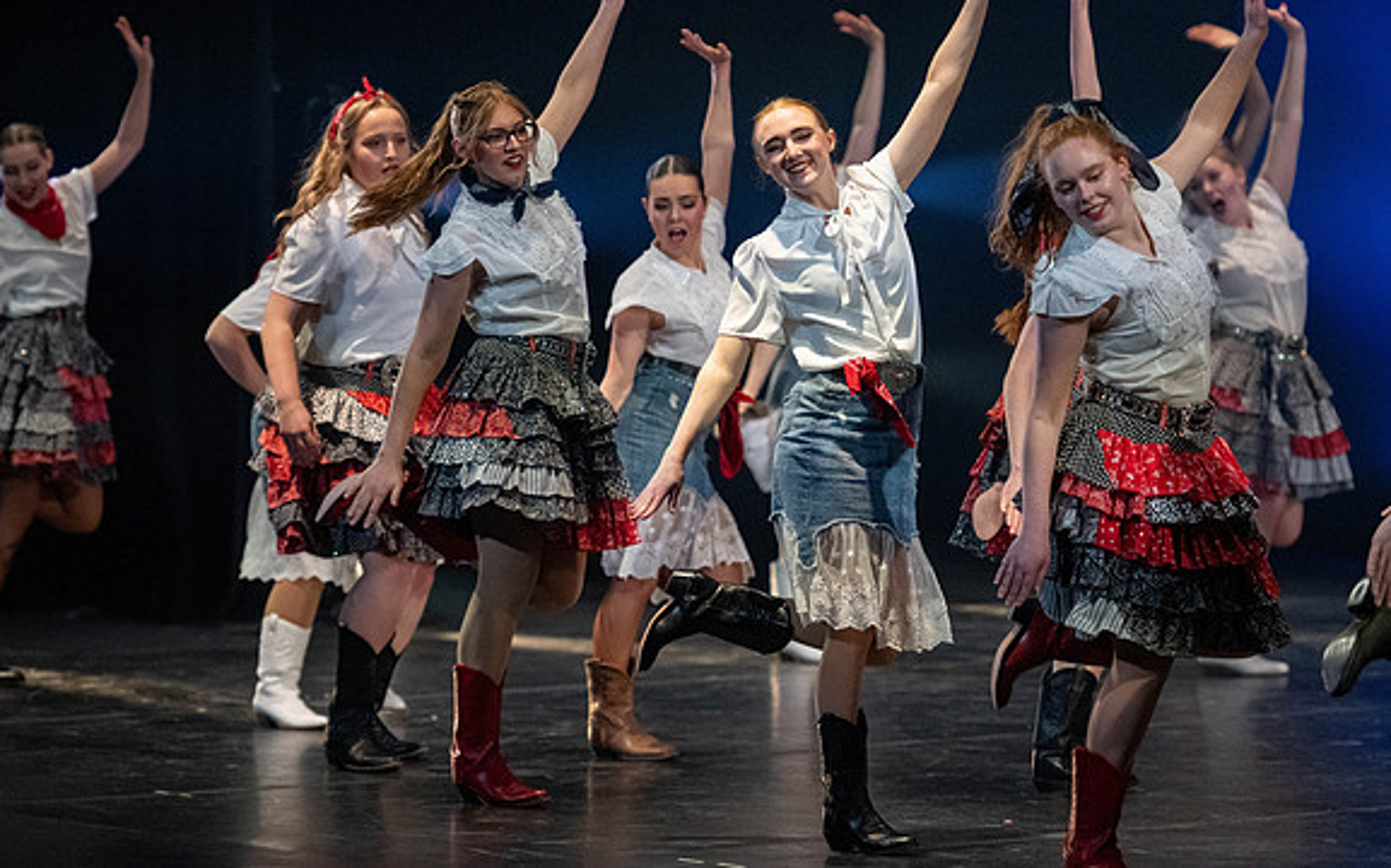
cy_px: 425
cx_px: 731
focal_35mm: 162
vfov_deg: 8.1
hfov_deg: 12.9
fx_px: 6138
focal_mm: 150
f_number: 2.8
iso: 5000
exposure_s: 1/800
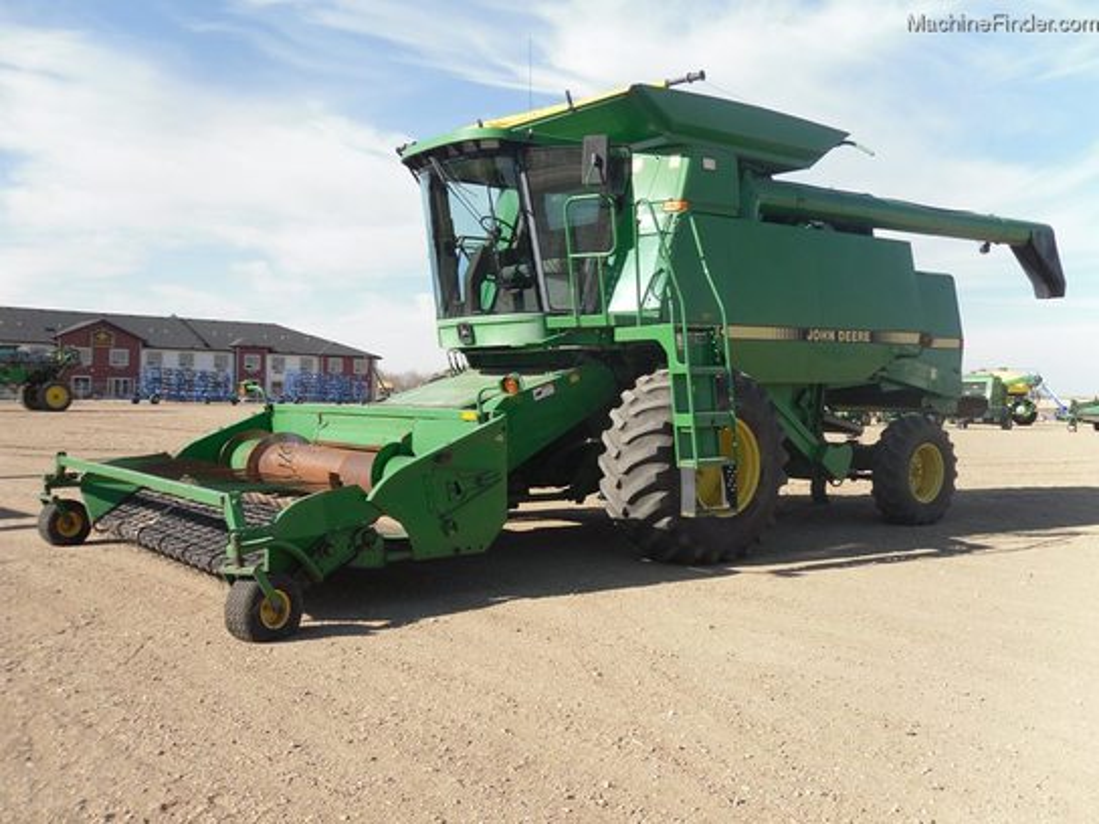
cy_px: 412
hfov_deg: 52.6
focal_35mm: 35
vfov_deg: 40.7
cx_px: 550
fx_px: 1111
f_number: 8.2
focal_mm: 6.3
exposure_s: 1/122
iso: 80
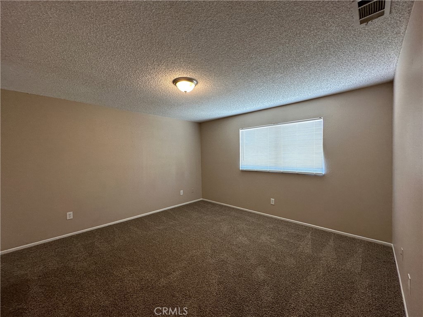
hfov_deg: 102.1
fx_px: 171
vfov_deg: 85.7
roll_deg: +0.2
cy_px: 158
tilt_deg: -1.1
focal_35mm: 14
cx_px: 212
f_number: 2.2
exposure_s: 1/120
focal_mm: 2.22
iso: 125
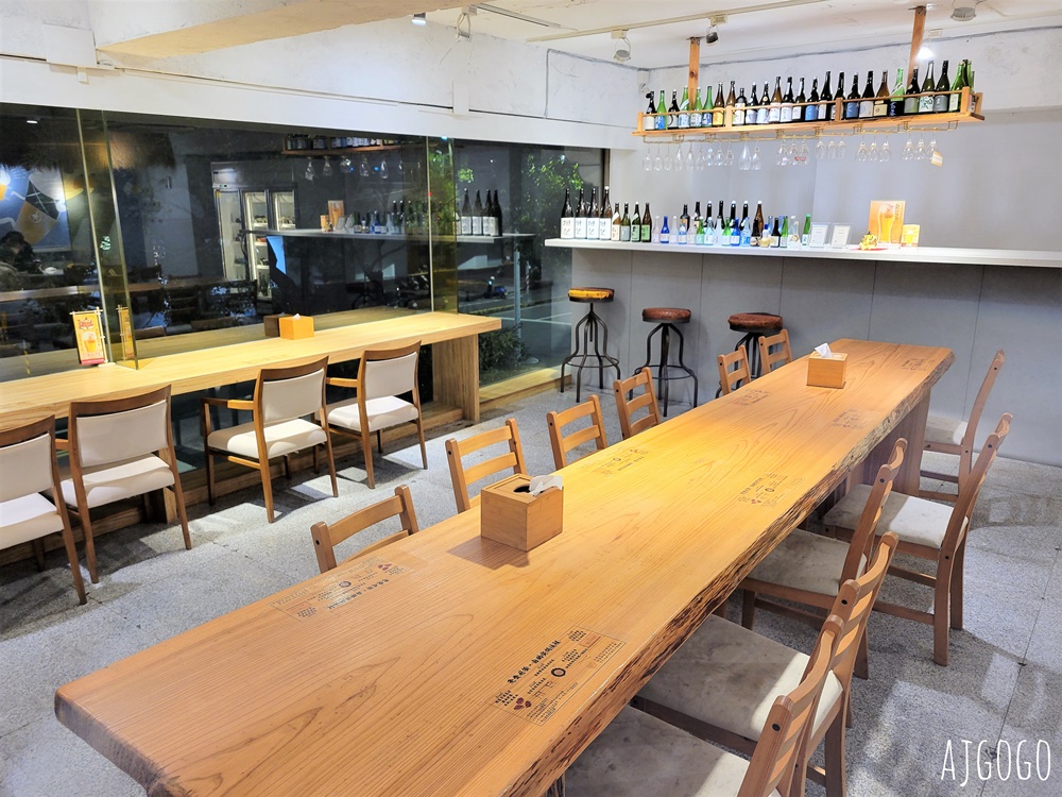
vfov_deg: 53.1
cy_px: 398
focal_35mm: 26
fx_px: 798
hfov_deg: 67.3
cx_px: 531
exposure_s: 1/59
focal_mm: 5.4
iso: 200
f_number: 1.8
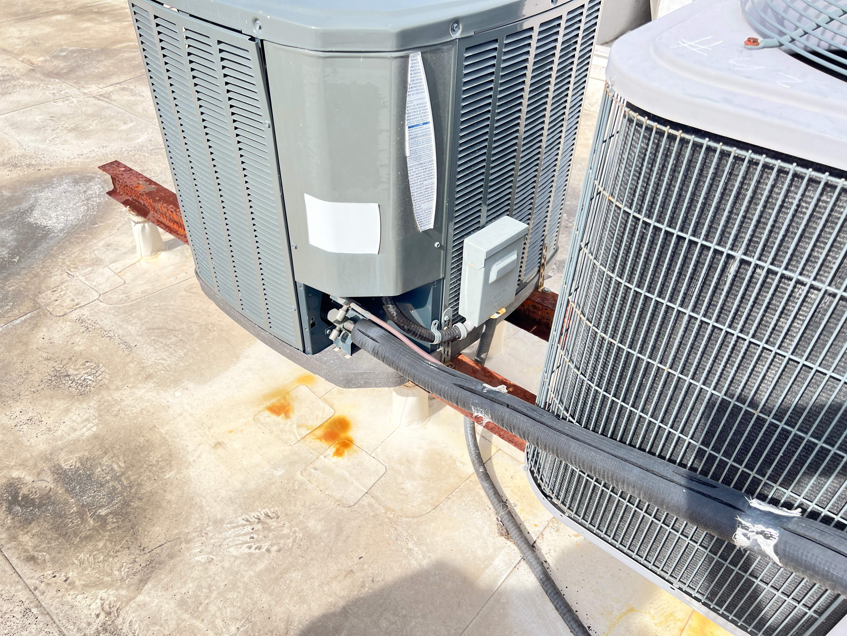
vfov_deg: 53.1
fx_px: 636
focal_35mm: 26
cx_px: 424
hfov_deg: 67.3
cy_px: 318
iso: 50
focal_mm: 5.7
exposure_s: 1/965
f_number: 1.5
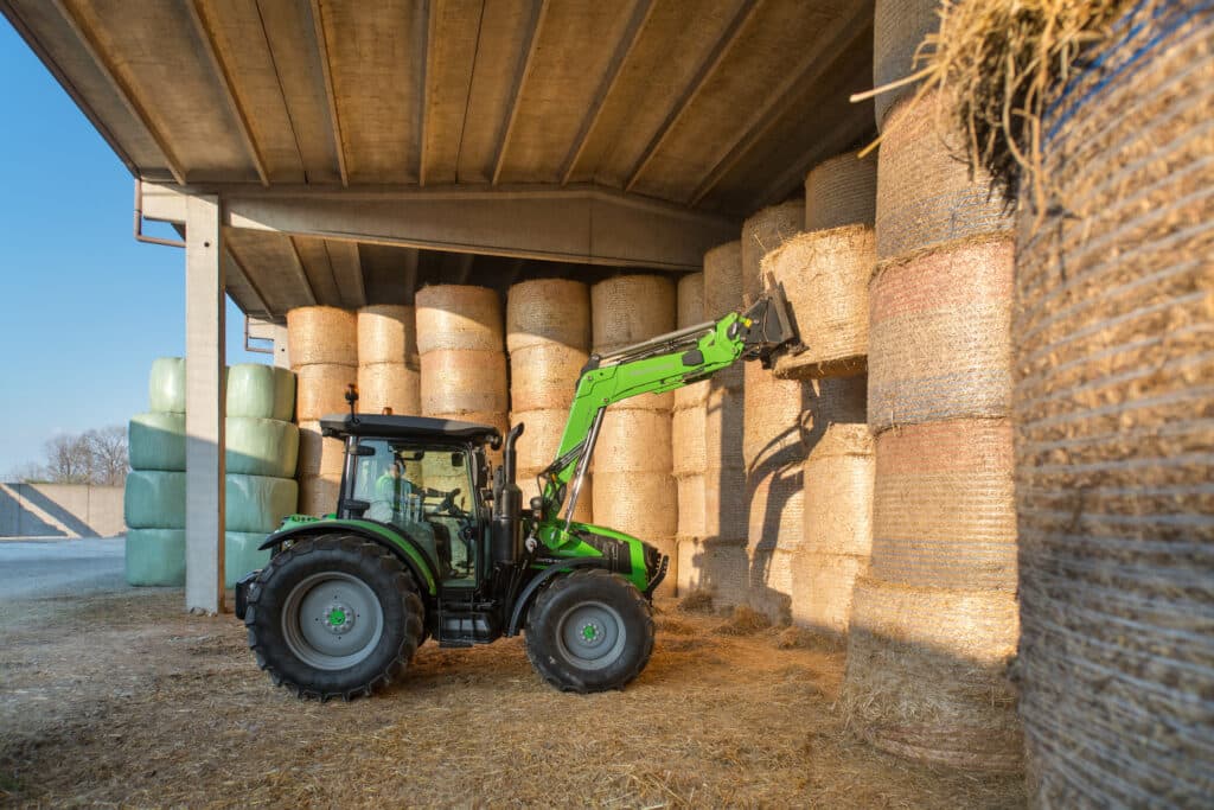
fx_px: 809
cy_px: 405
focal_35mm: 24
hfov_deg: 73.7
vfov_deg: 53.1
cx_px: 607
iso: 250
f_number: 5
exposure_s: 1/500
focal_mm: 24
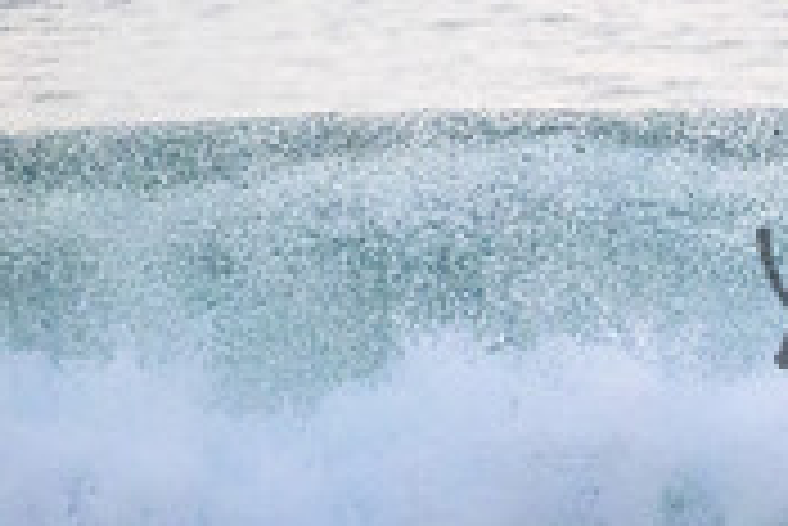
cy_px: 40
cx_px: 1548
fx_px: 54394
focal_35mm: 2483
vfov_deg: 0.6
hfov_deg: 0.8
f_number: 11
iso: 4000
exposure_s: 1/2000
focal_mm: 600
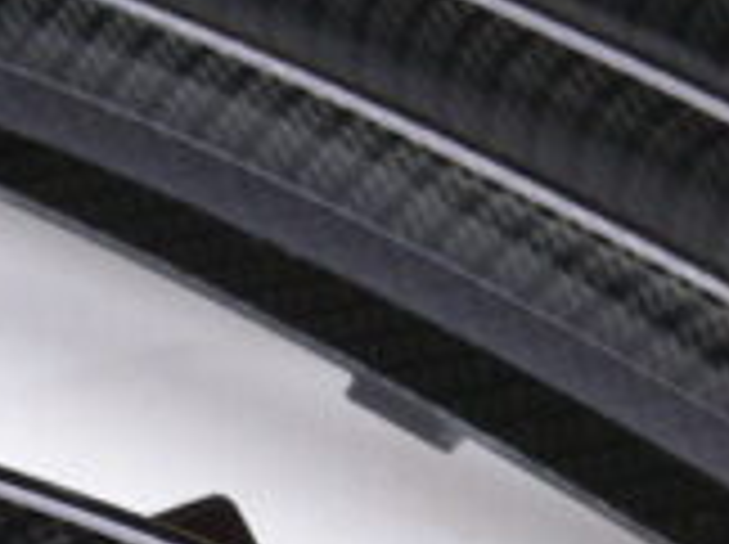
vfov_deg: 8.3
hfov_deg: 11.4
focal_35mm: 173
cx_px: 315
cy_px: 868
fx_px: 3638
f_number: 2.8
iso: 100
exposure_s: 1/60
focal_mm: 5.8
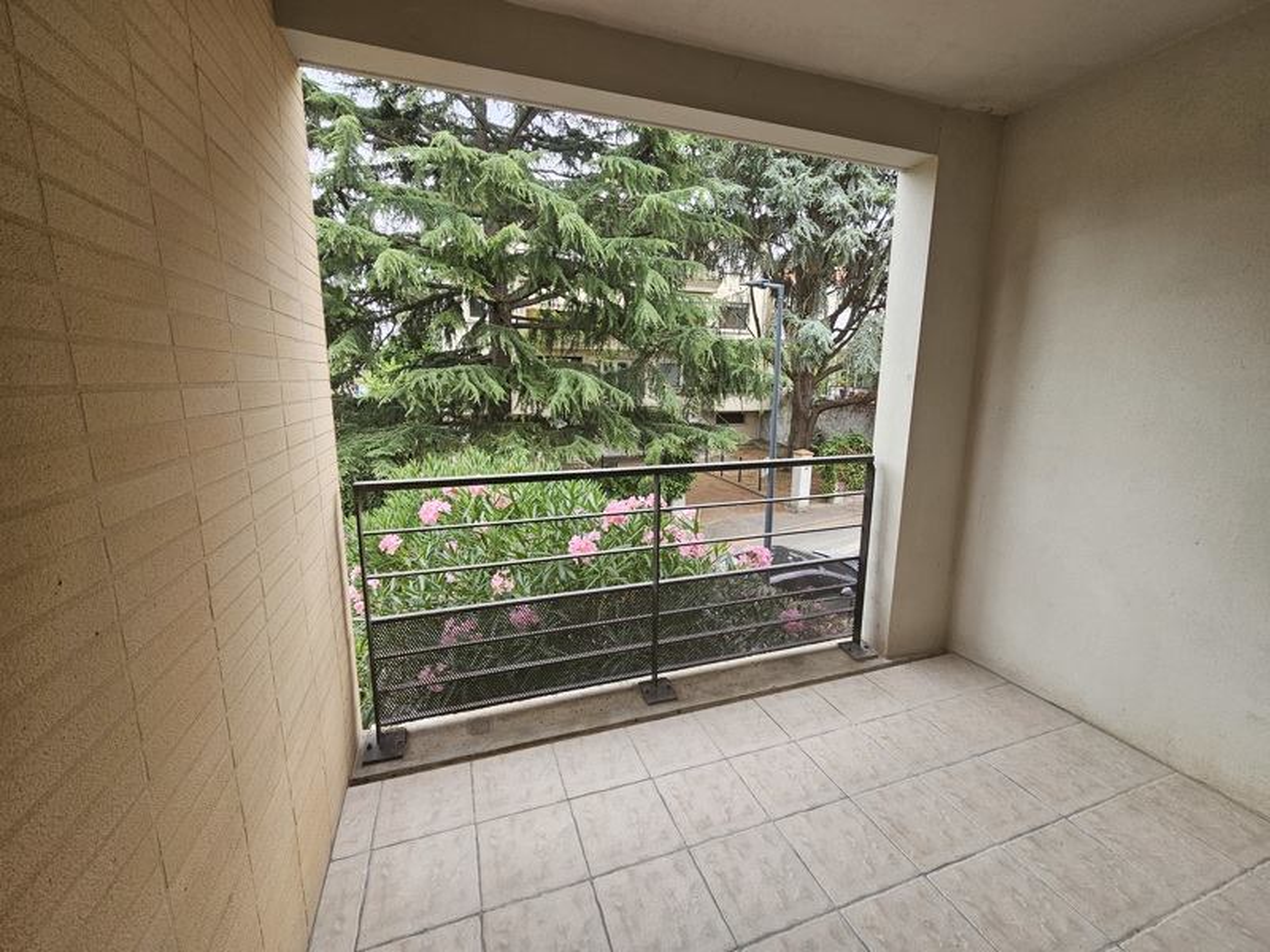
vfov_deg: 89.9
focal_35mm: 13
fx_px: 477
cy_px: 476
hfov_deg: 106.2
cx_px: 635
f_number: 2.2
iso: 50
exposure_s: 1/105
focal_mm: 2.2
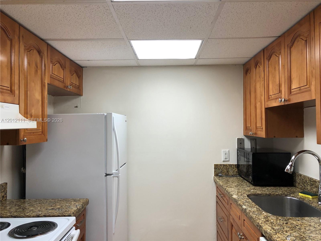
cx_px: 160
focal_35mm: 28
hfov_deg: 63.4
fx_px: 260
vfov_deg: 49.7
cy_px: 120
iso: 20
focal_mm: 4
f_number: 1.8
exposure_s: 1/40
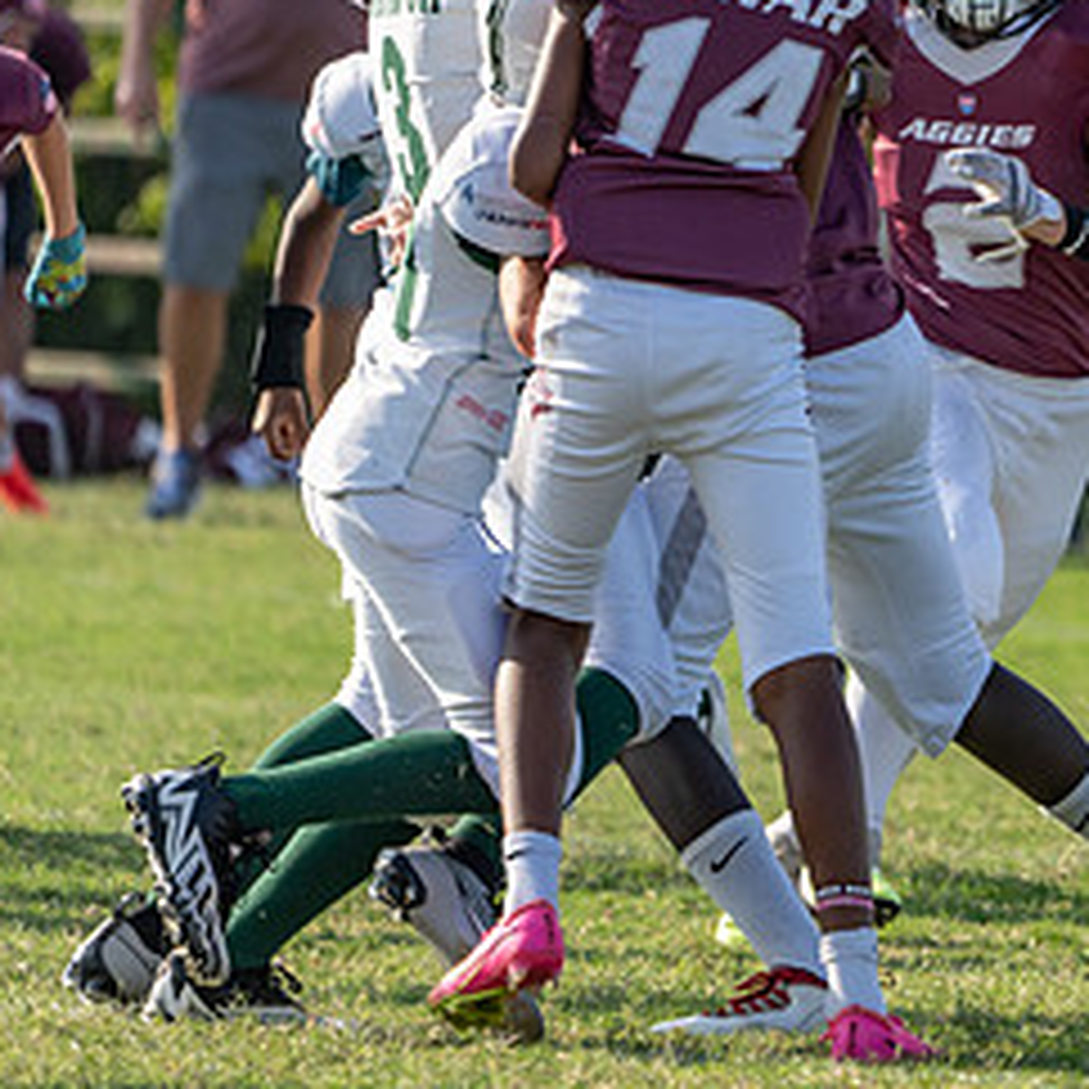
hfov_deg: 2.1
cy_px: 412
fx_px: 29008
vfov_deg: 2.2
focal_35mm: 815
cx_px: 1282
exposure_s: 1/1000
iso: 250
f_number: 5.6
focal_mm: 400
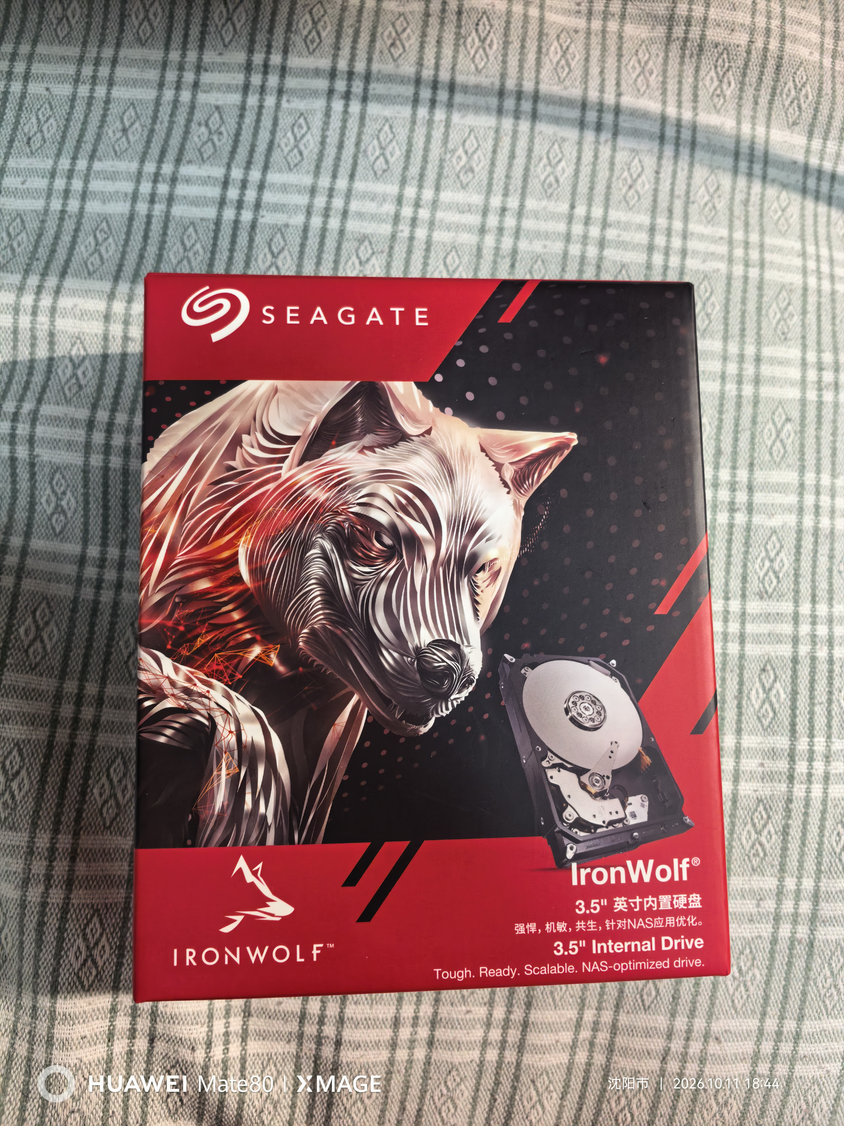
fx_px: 780
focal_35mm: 24
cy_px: 563
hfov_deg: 56.8
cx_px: 422
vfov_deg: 71.6
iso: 200
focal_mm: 5.75
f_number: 2
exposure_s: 1/50
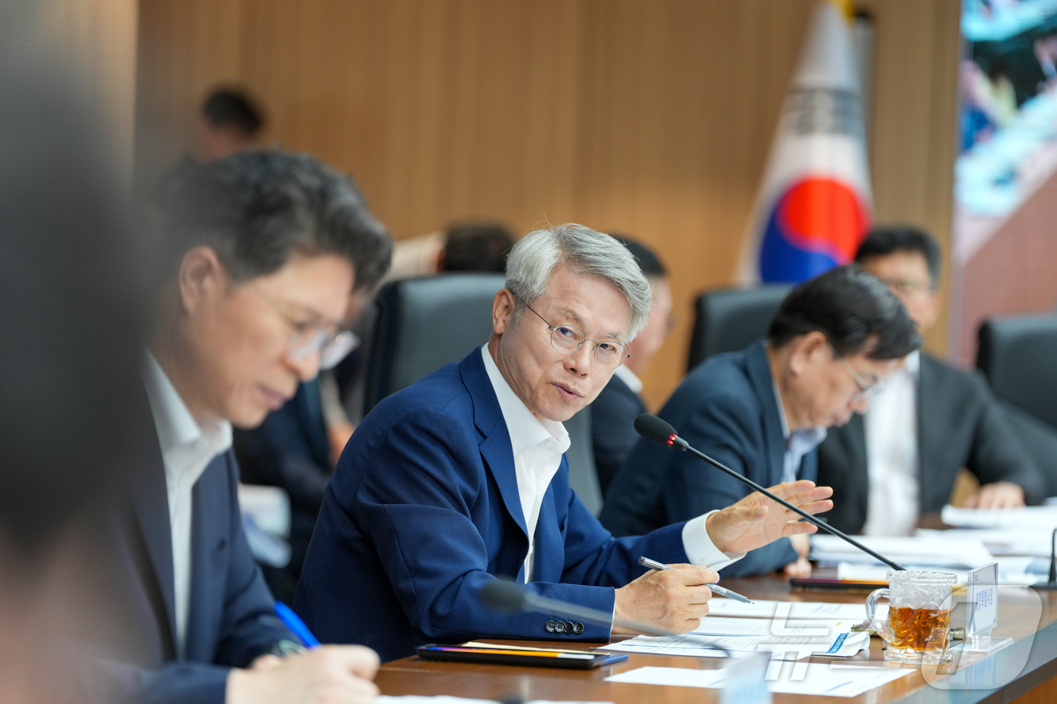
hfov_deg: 13.5
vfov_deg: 9.0
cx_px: 528
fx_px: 4462
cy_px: 352
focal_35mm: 152
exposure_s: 1/250
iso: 800
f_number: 2.8
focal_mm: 152
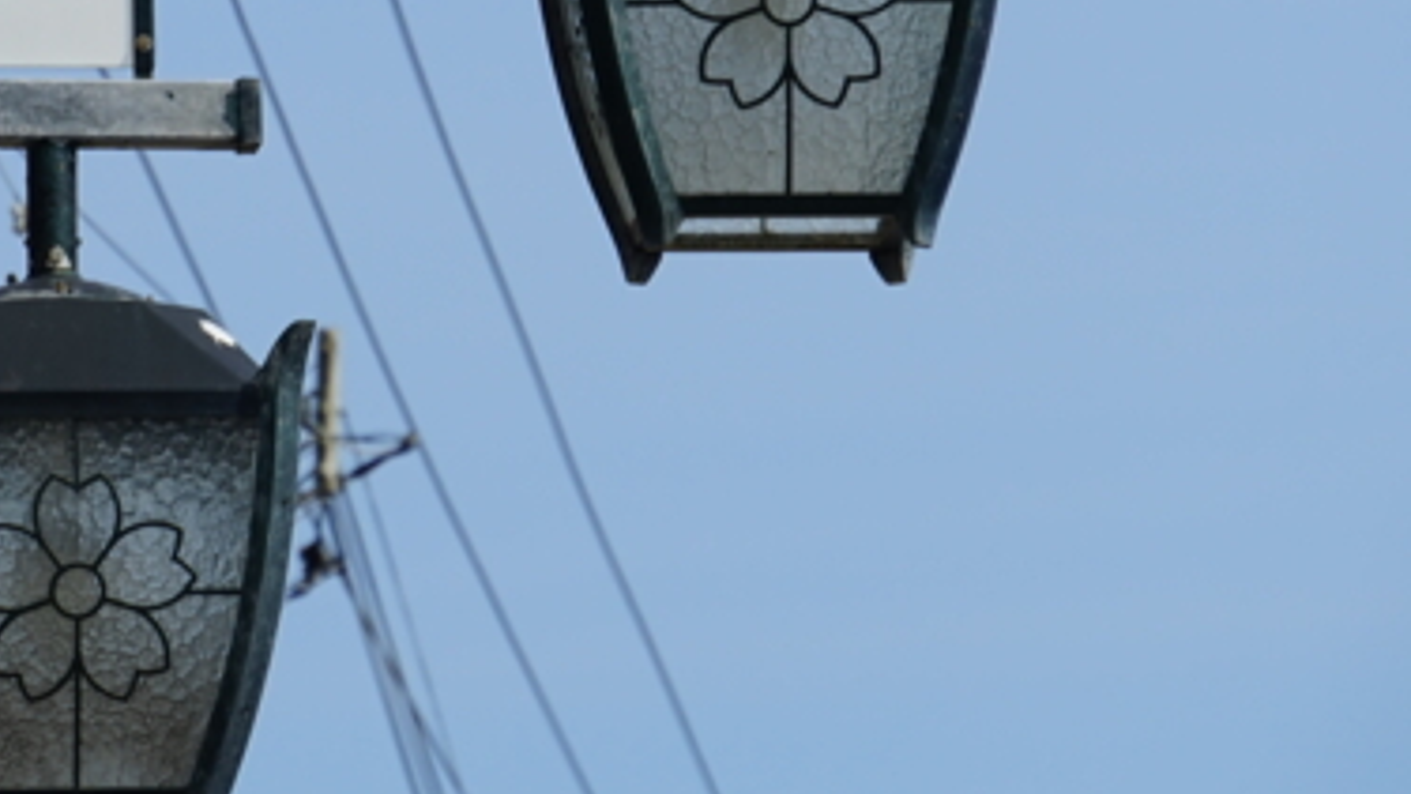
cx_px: 49
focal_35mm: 565
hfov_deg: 3.8
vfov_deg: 2.2
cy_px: 55
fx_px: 21140
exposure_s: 1/350
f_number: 8
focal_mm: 169
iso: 100
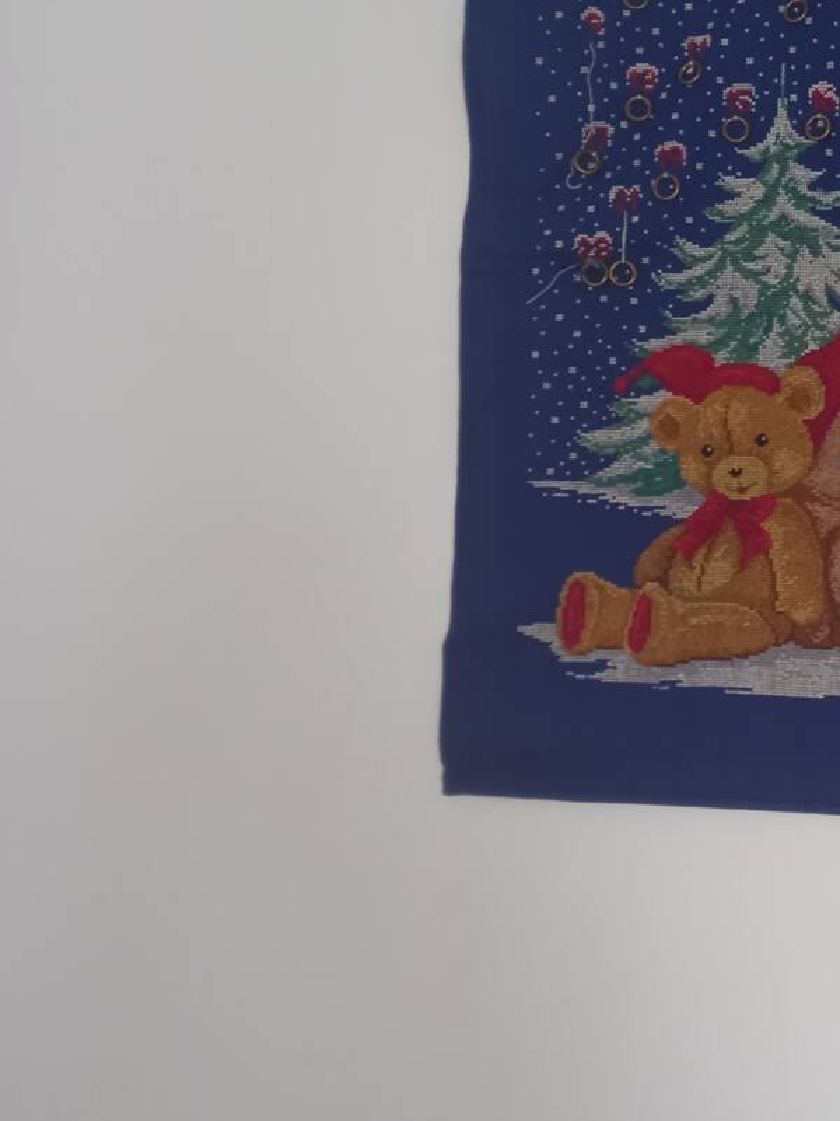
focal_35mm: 50
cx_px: 829
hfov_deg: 27.5
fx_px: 1618
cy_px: 399
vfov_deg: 37.9
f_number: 2
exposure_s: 1/24
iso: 200
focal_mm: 4.6
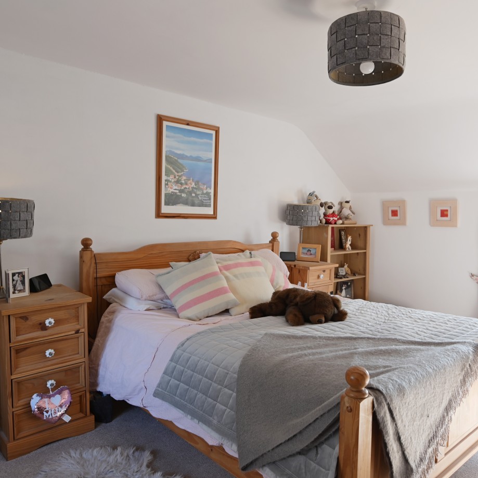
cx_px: 272
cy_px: 230
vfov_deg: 59.1
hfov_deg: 58.8
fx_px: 422
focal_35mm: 27
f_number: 4.5
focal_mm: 18
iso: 320
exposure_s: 1/80
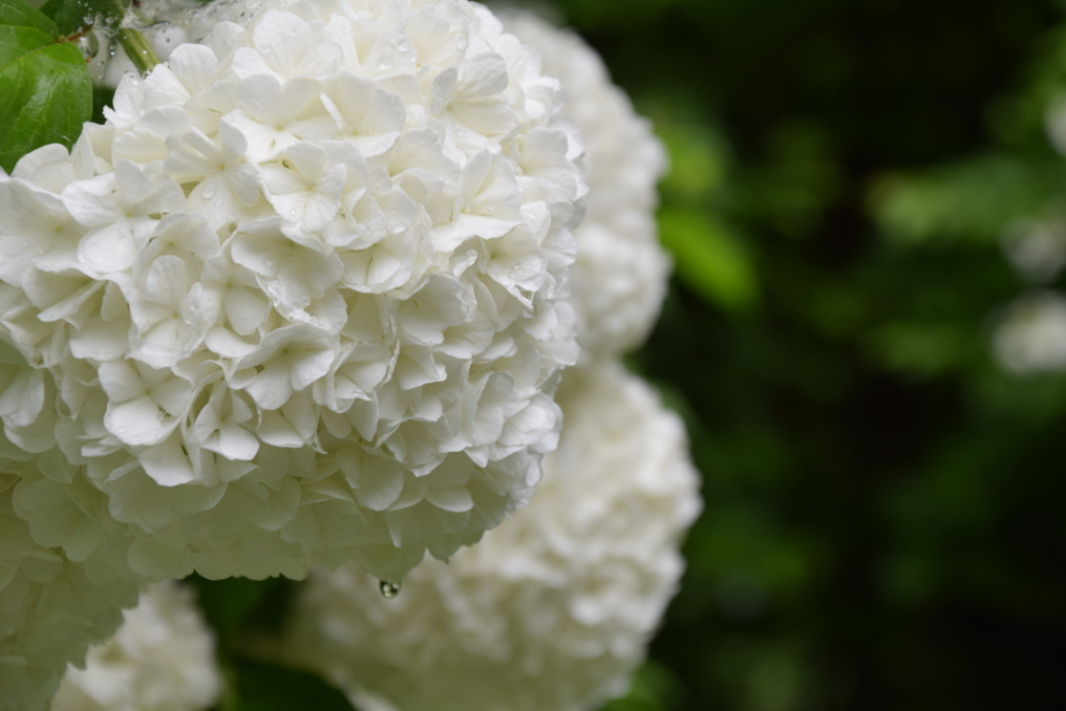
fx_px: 3850
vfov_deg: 10.6
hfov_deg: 15.8
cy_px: 354
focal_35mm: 130
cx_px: 531
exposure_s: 1/250
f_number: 8
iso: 200
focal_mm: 86
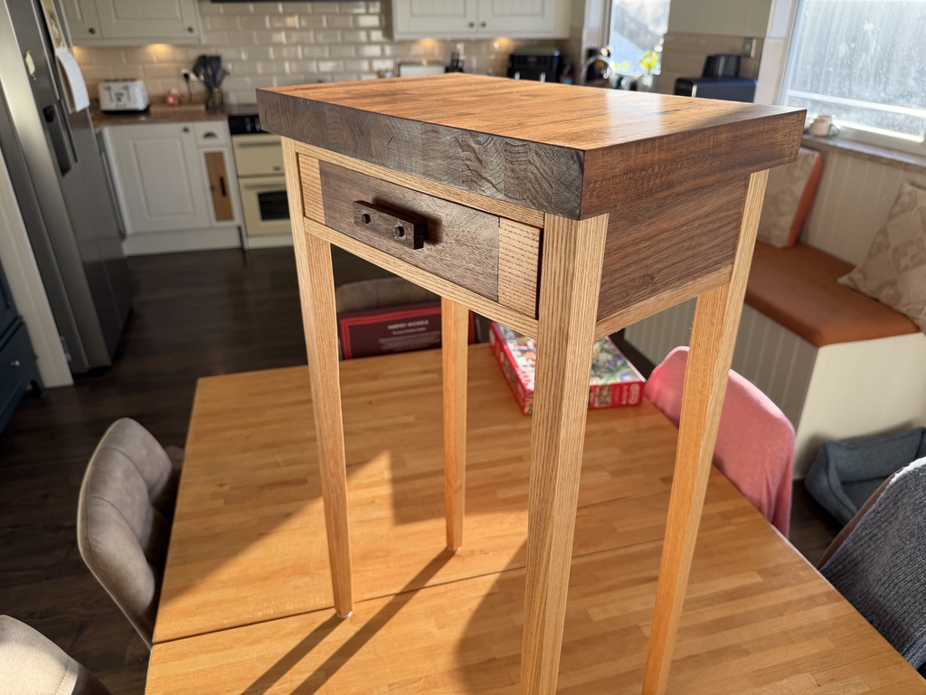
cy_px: 348
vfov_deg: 56.8
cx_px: 463
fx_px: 642
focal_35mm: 24
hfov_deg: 71.6
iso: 80
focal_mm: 6.76
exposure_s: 1/299
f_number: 1.78
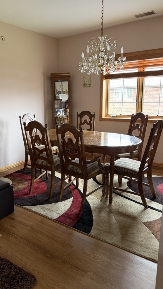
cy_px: 144
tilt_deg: -11.2
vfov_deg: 69.9
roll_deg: +2.0
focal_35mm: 27
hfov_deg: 42.5
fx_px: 207
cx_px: 59
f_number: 1.78
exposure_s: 1/60
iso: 250
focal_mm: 6.76
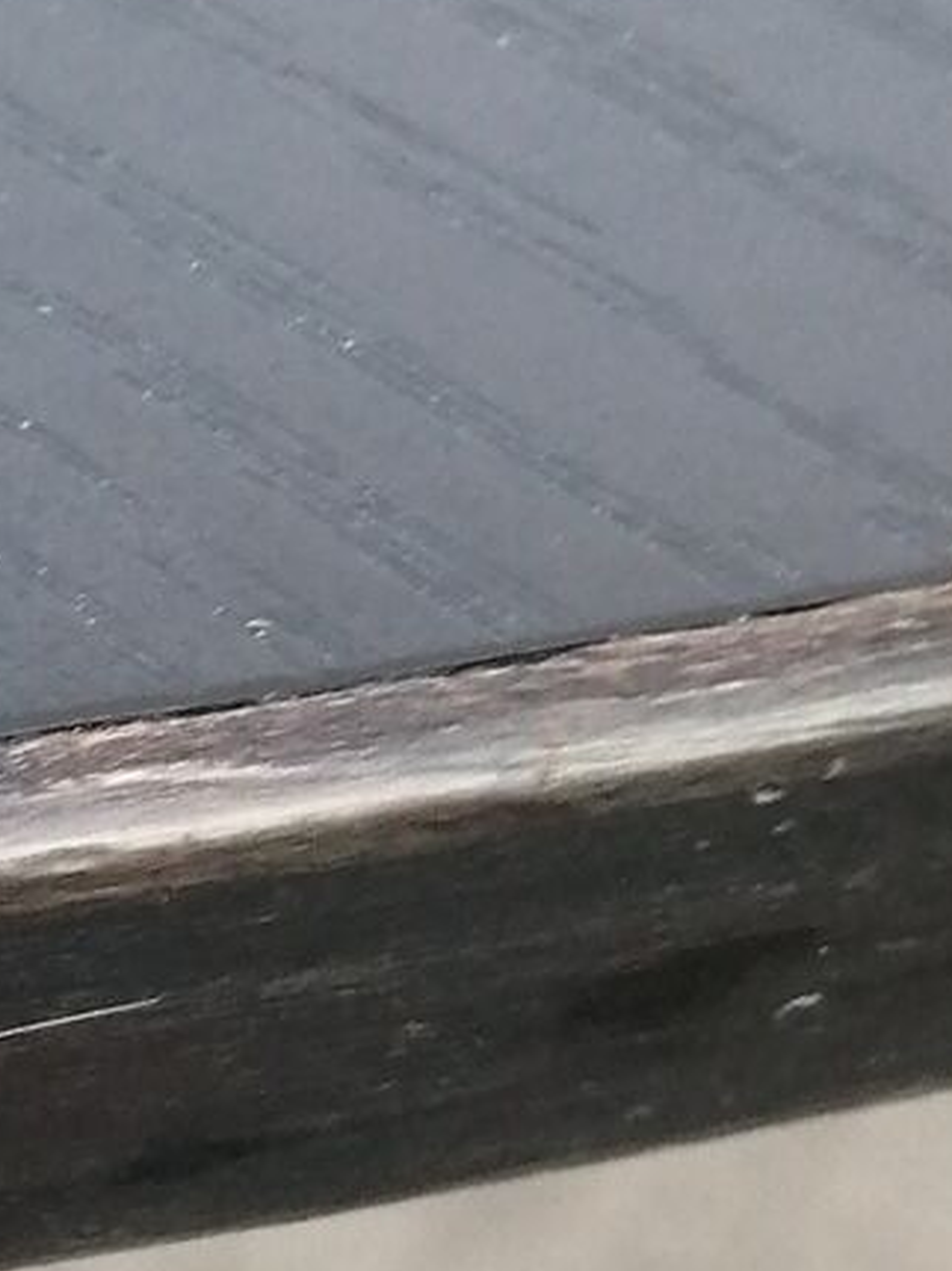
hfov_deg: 11.2
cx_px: -905
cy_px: 831
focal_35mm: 121
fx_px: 4441
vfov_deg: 16.3
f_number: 1.8
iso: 100
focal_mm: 3.46
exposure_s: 1/50
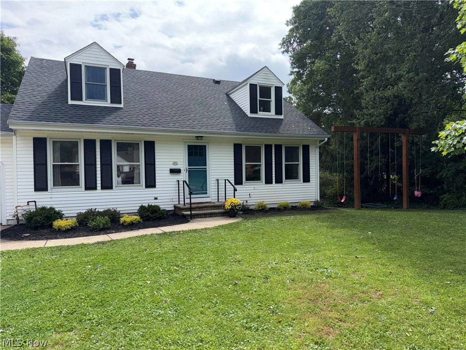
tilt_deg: -1.3
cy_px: 175
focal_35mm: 24
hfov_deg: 71.6
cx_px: 233
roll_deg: +0.9
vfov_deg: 56.8
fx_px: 323
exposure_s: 1/3279
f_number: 1.78
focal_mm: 6.76
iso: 50
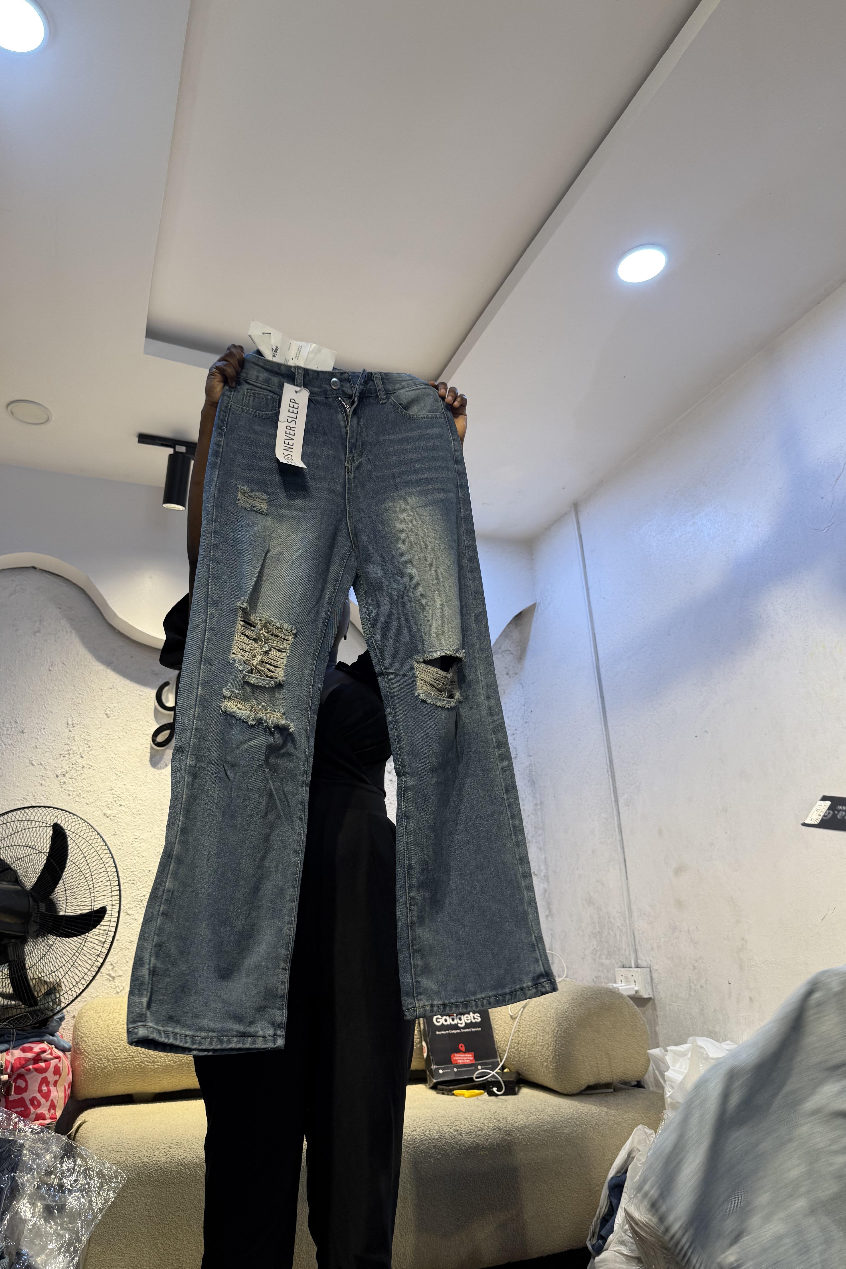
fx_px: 881
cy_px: 635
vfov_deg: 71.5
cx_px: 383
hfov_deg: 51.2
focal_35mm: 25
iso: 64
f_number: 1.78
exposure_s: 1/100
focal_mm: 6.76
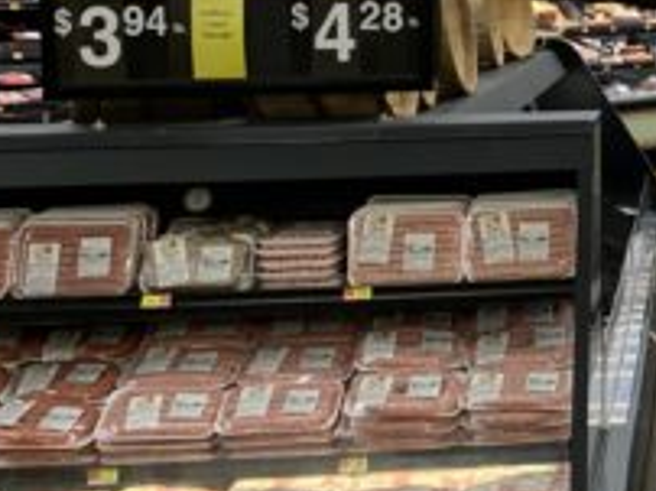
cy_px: 72
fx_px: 1874
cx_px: 997
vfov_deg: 14.8
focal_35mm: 99
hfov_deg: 17.7
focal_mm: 4.25
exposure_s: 1/103
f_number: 1.8
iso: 100
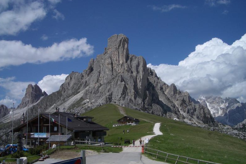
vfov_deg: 35.9
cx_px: 123
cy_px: 92
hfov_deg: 51.9
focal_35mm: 37
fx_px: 253
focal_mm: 5.8
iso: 50
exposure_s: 1/1600
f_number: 4.3
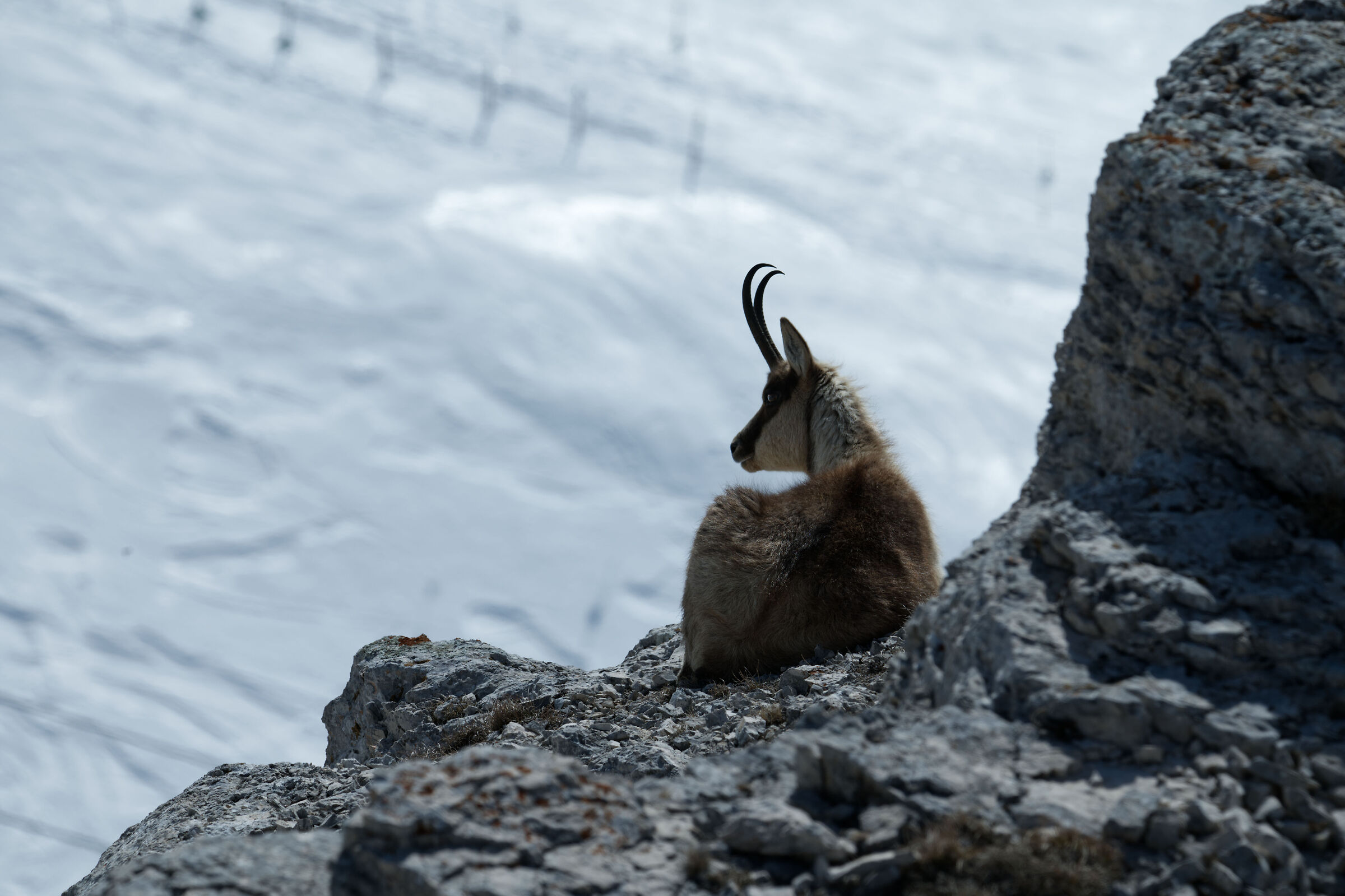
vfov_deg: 4.0
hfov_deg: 6.1
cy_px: 448
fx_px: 12699
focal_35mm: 340
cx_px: 672
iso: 250
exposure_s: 1/1000
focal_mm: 340
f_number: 10
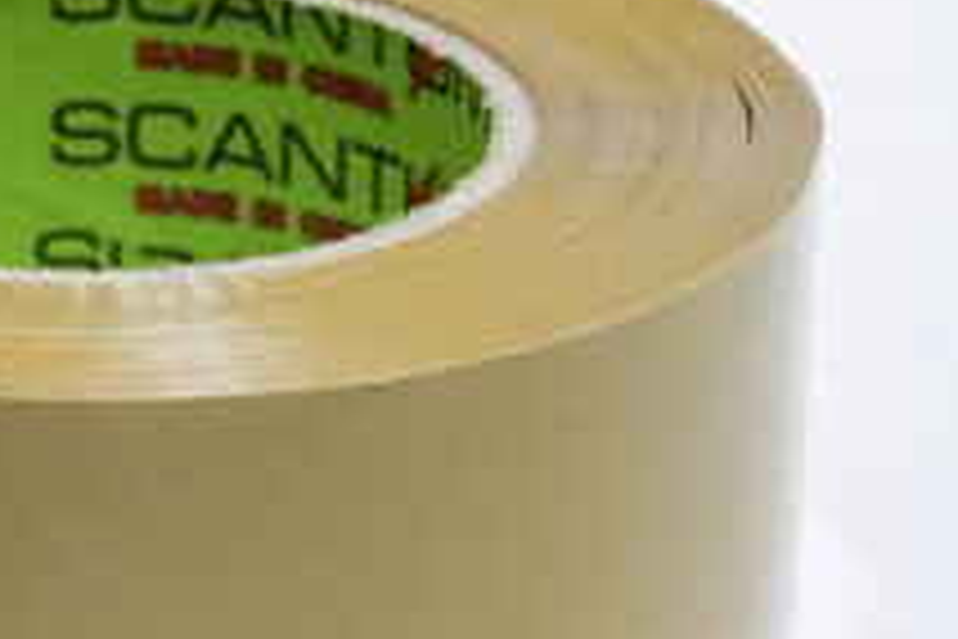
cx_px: 112
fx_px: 6120
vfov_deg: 6.0
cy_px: 369
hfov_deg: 8.9
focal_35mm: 230
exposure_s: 1/200
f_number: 9
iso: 3200
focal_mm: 70
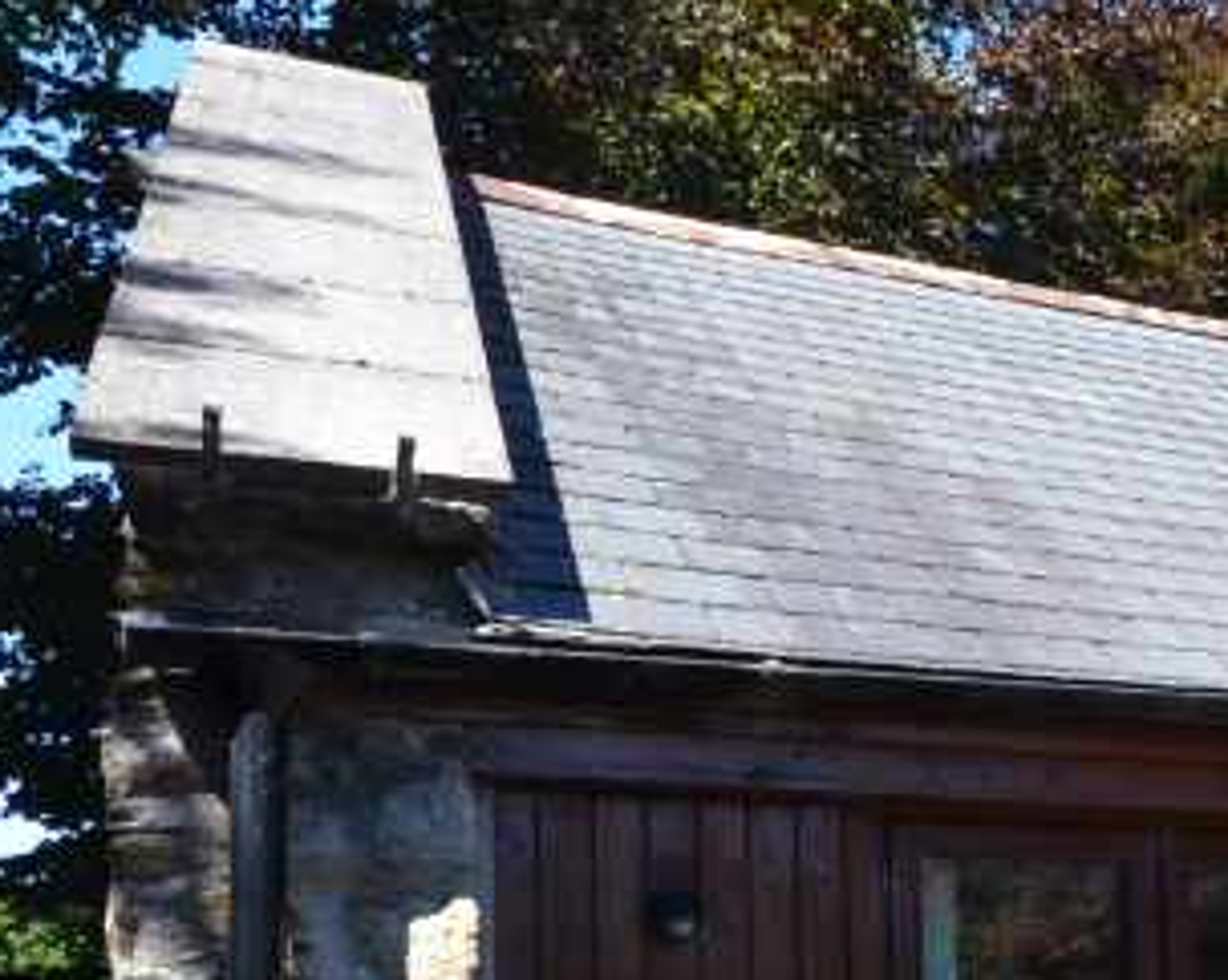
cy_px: 940
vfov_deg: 28.2
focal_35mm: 51
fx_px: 1852
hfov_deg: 30.7
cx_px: 1491
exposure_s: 1/200
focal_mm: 10
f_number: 7.1
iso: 200
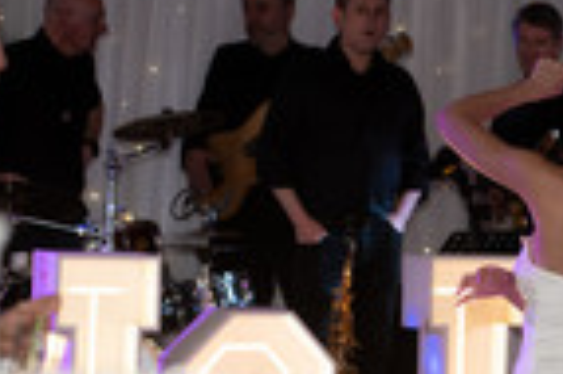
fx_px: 4546
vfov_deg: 4.7
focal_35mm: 291
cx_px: 715
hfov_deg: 7.0
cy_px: 494
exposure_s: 1/250
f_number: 2.8
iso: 640
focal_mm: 100
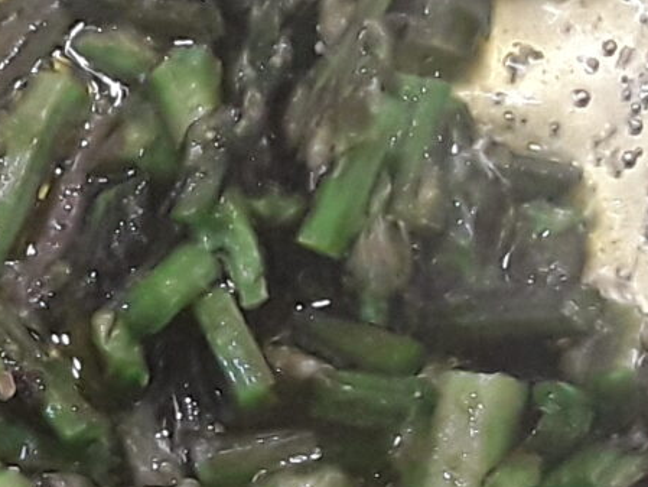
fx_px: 2884
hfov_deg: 11.8
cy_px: 403
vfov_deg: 9.6
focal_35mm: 154
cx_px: -538
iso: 125
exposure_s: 1/33
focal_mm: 2.91
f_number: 1.9
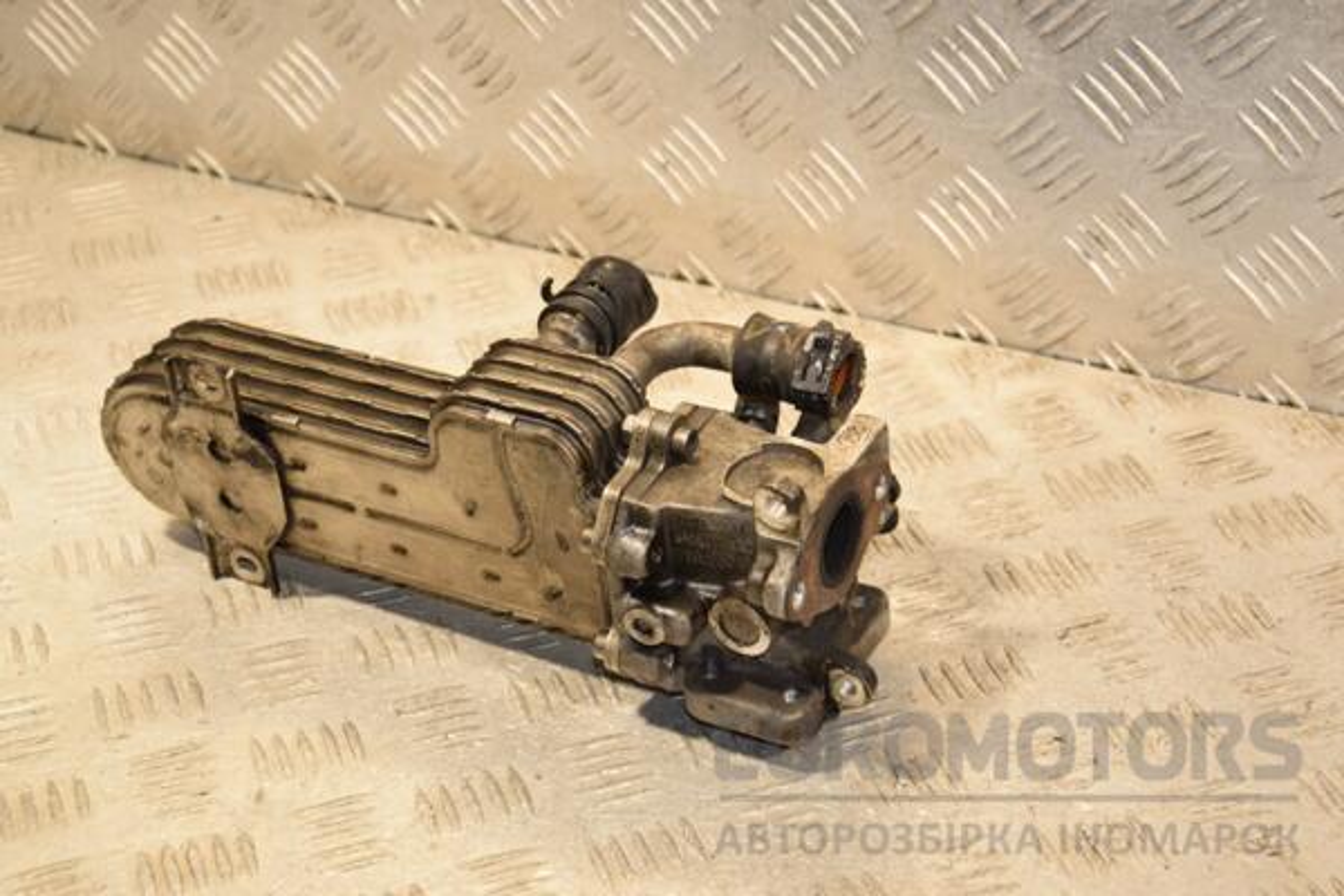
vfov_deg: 18.2
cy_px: 448
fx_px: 2800
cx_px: 672
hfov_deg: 27.0
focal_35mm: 75
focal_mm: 50
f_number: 5.6
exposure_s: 1/200
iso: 800
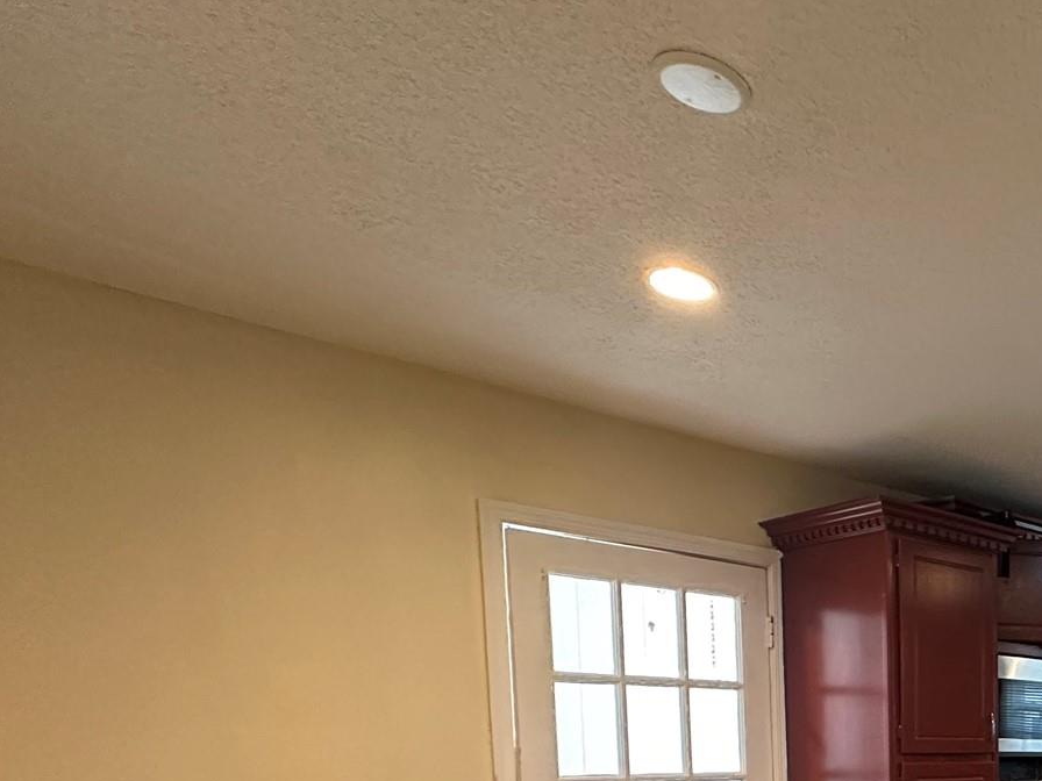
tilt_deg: -5.5
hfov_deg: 43.0
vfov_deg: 37.8
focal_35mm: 32
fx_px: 963
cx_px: 1169
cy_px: 833
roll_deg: -0.6
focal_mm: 2.22
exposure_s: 1/60
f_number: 2.2
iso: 640
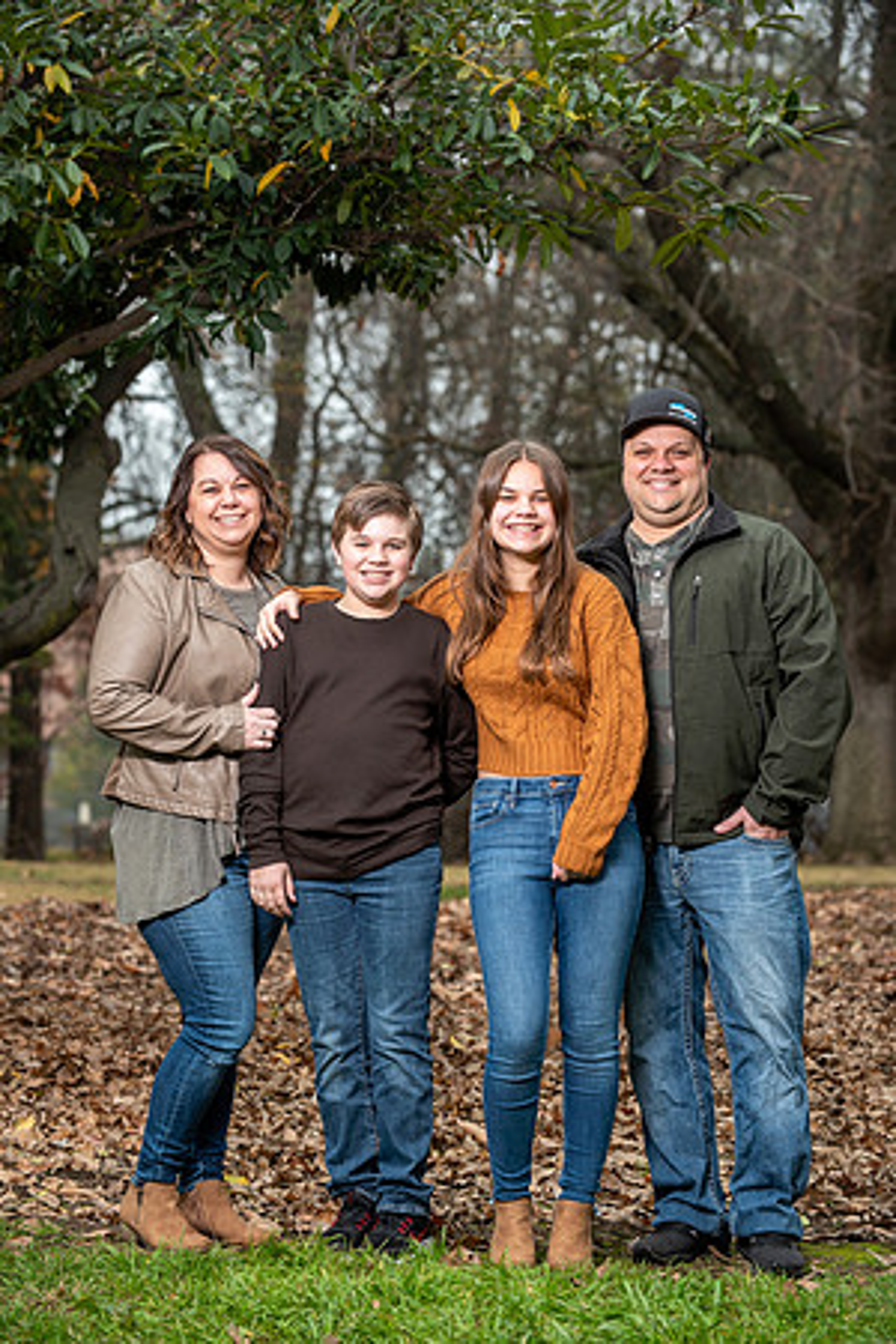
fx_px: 3658
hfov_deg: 14.0
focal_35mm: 98
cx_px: 448
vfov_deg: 20.8
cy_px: 672
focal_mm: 98
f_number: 4
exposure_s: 1/125
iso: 200
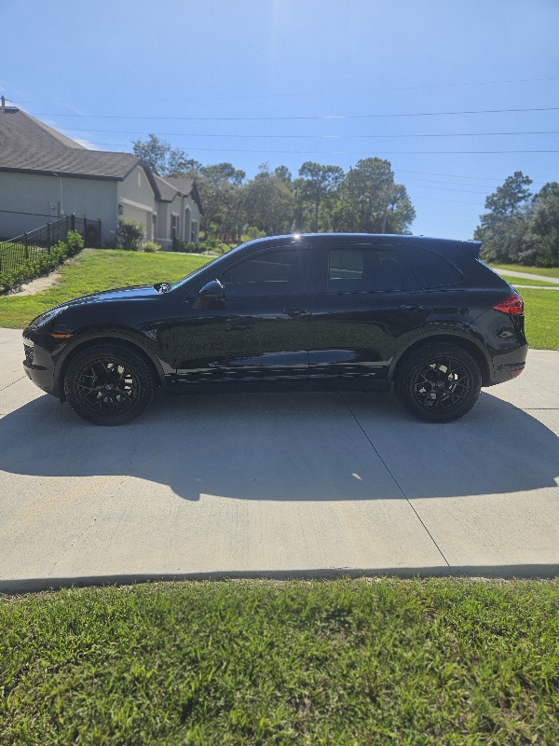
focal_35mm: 23
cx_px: 280
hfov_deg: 58.9
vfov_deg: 73.9
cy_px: 373
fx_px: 495
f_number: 1.8
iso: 25
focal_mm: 5.4
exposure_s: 1/2000
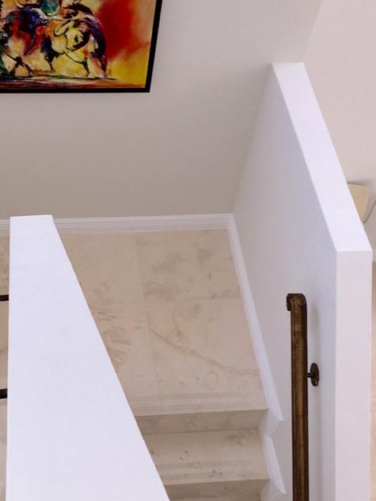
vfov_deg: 34.7
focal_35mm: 55
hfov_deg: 26.3
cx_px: 109
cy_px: 323
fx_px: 796
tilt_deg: -53.6
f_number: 2.2
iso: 32
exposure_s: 1/70
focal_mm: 4.15
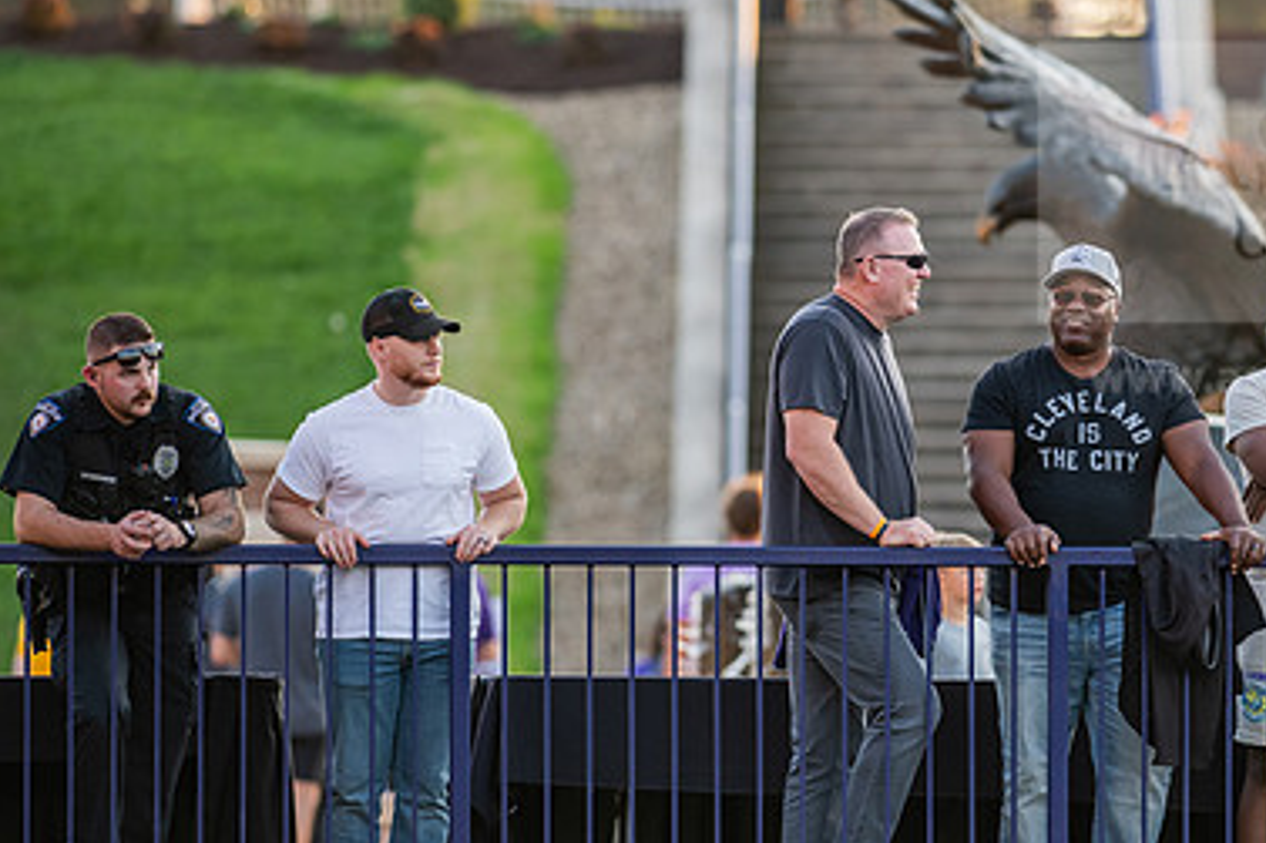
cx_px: 937
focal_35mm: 462
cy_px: 448
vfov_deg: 3.0
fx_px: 16239
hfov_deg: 4.5
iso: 800
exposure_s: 1/800
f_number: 3.2
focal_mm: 300
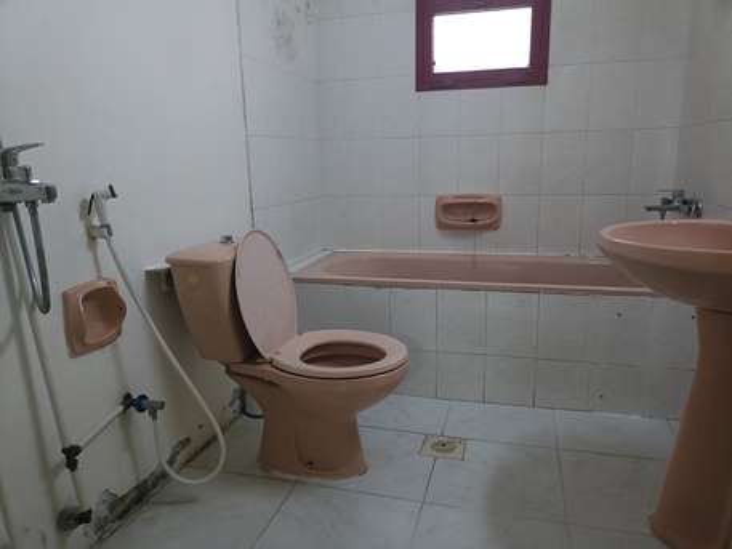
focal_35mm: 25
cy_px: 274
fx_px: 529
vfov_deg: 54.9
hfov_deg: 69.4
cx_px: 366
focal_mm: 4.7
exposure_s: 1/33.3
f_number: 1.7
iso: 2364
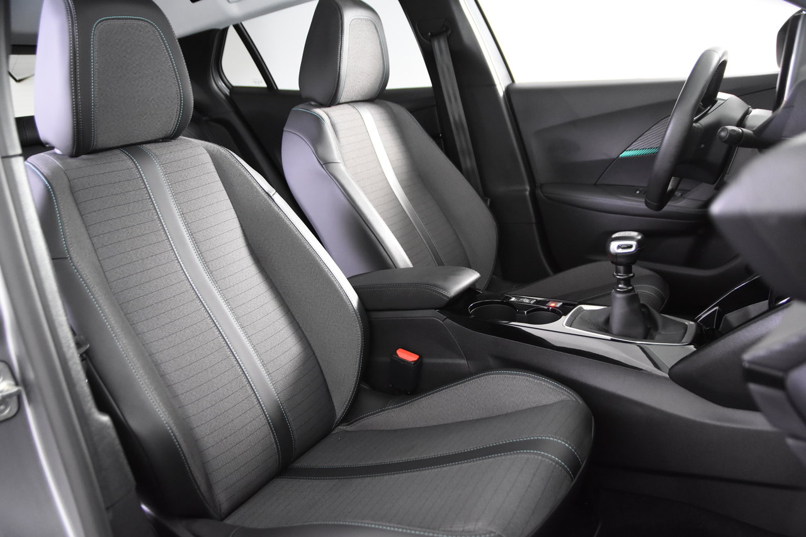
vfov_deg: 43.6
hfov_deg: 61.9
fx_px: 672
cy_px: 268
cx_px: 403
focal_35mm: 30
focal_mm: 20
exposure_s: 1/30
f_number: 2.8
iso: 2800
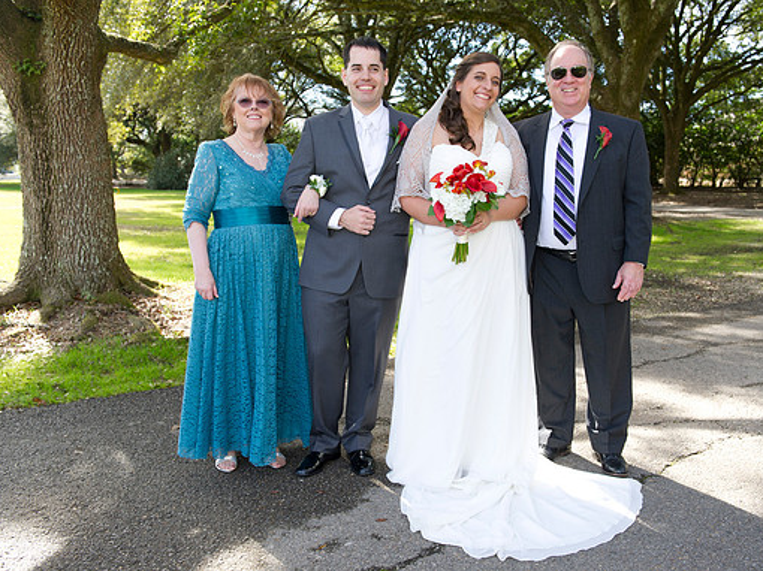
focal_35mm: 35
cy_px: 284
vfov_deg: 40.7
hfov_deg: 52.6
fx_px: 771
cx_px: 413
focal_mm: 32
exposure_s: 1/125
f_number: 5.6
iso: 320
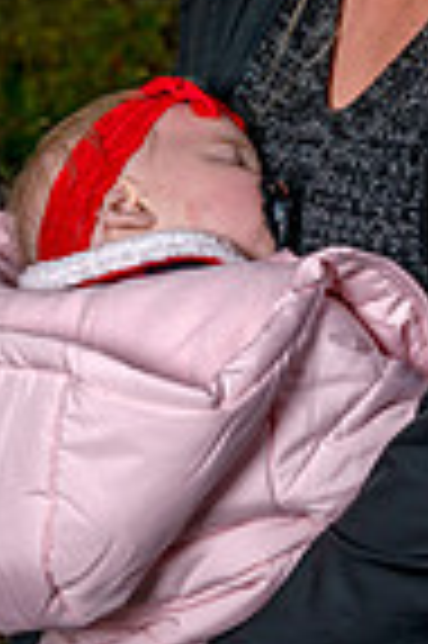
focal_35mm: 142
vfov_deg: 13.9
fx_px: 2538
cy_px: -176
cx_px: 387
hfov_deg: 9.6
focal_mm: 45
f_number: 4.5
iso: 160
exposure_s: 1/1250
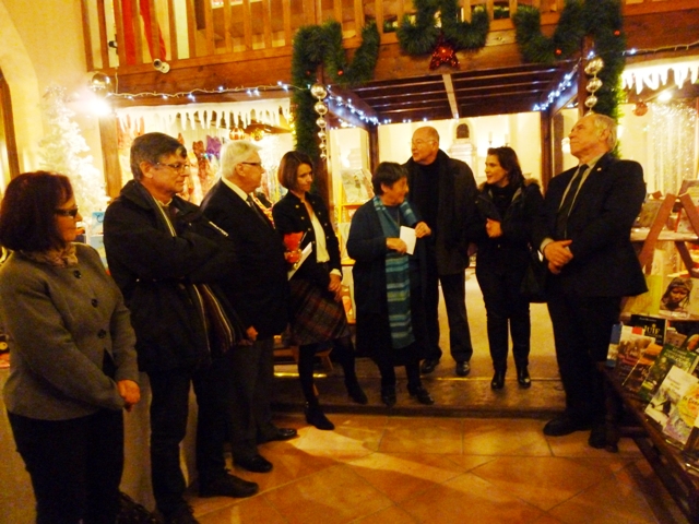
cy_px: 262
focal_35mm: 25
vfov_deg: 54.9
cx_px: 350
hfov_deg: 69.4
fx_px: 505
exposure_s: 1/8
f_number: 3.1
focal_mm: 4.5
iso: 800
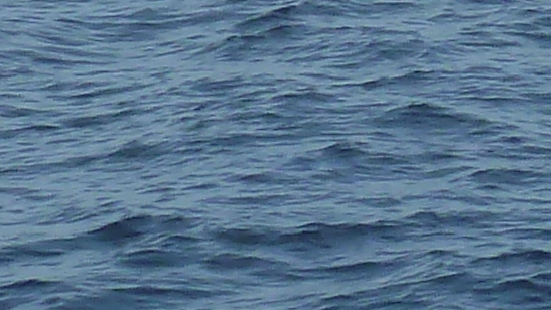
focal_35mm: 502
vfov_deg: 2.4
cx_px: 523
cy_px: -807
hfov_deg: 4.3
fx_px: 7336
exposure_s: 1/500
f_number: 5.6
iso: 125
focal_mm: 10.3
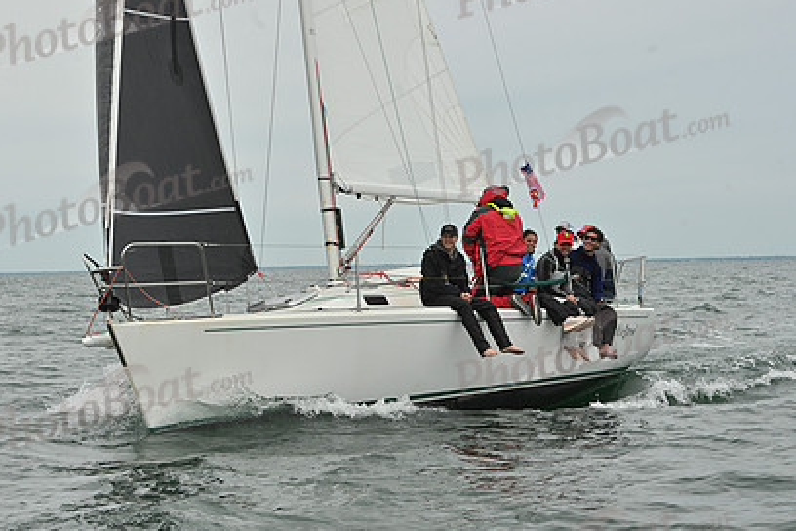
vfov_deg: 12.3
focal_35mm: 111
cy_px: 276
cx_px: 355
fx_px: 2454
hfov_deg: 18.4
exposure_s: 1/1000
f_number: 11
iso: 320
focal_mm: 78
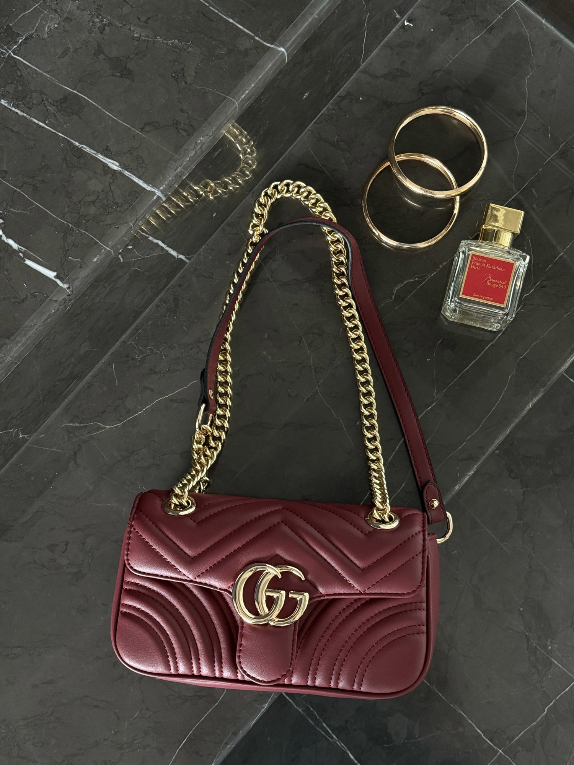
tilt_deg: -85.0
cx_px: 287
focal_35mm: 48
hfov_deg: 30.3
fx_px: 1061
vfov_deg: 39.7
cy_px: 382
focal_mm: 6.76
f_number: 1.78
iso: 160
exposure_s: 1/67
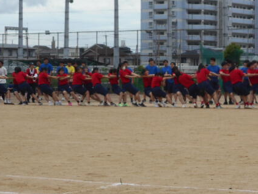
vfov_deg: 9.9
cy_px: 53
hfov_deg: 13.1
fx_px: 1119
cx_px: 180
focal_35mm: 150
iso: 80
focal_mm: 17.6
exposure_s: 1/400
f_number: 5.5
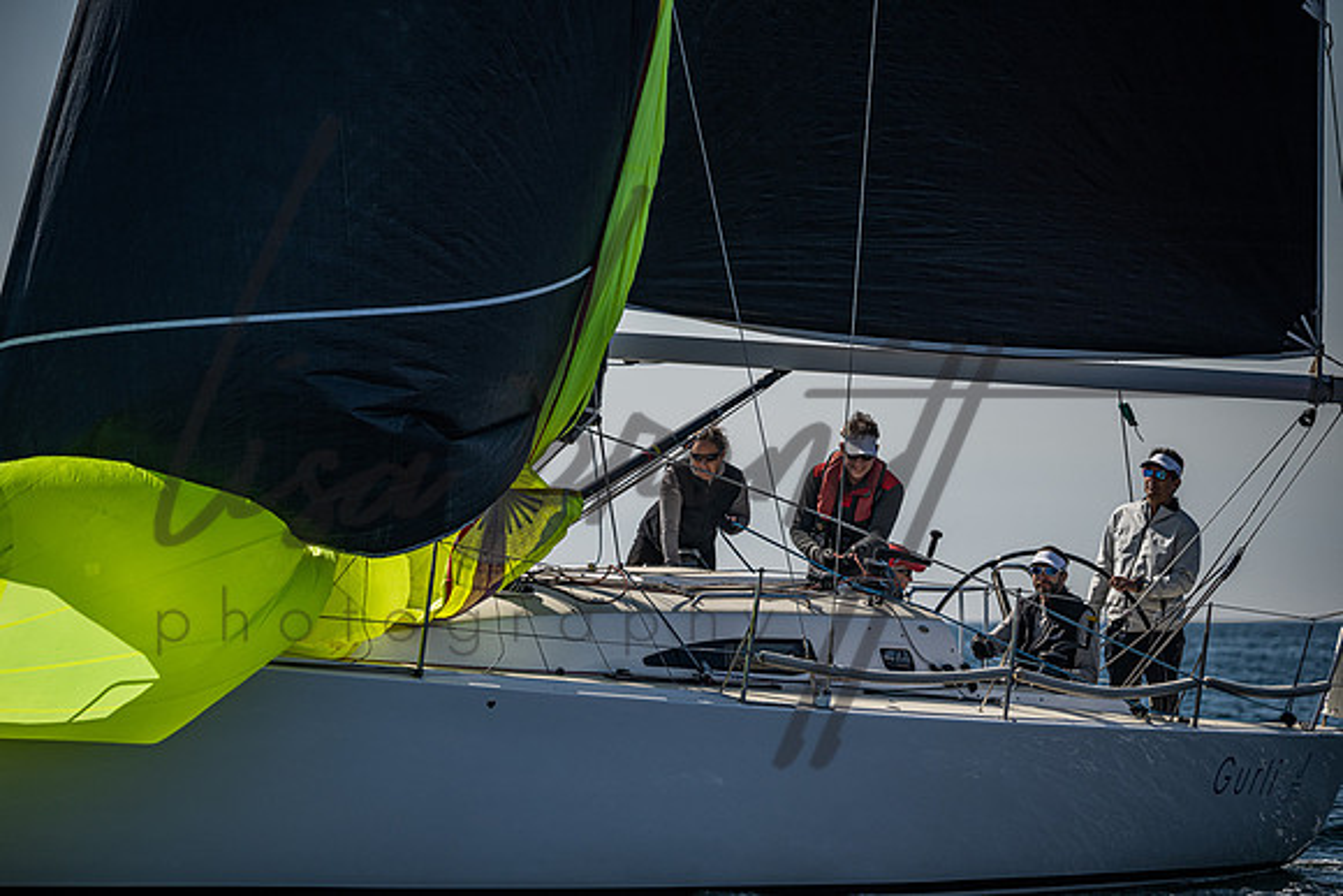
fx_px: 8467
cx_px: 660
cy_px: 448
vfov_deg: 6.1
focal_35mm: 227
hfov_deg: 9.1
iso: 400
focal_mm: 220
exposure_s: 1/6400
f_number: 5
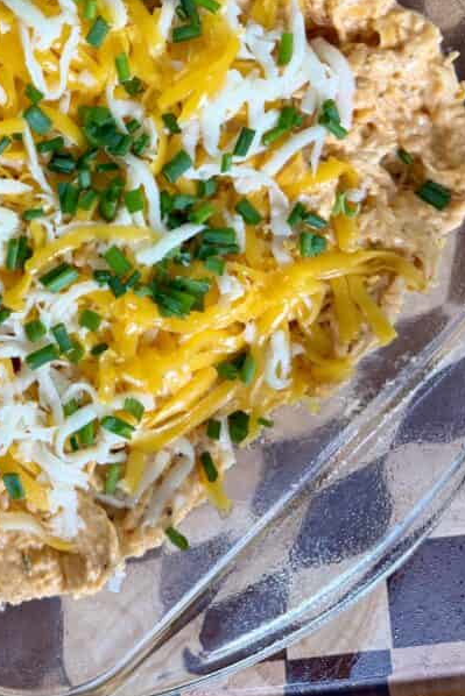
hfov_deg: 29.6
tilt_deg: -86.3
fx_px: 833
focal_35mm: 43
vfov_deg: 43.8
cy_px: 168
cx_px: 25
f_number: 1.78
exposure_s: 1/120
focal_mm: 6.76
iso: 125
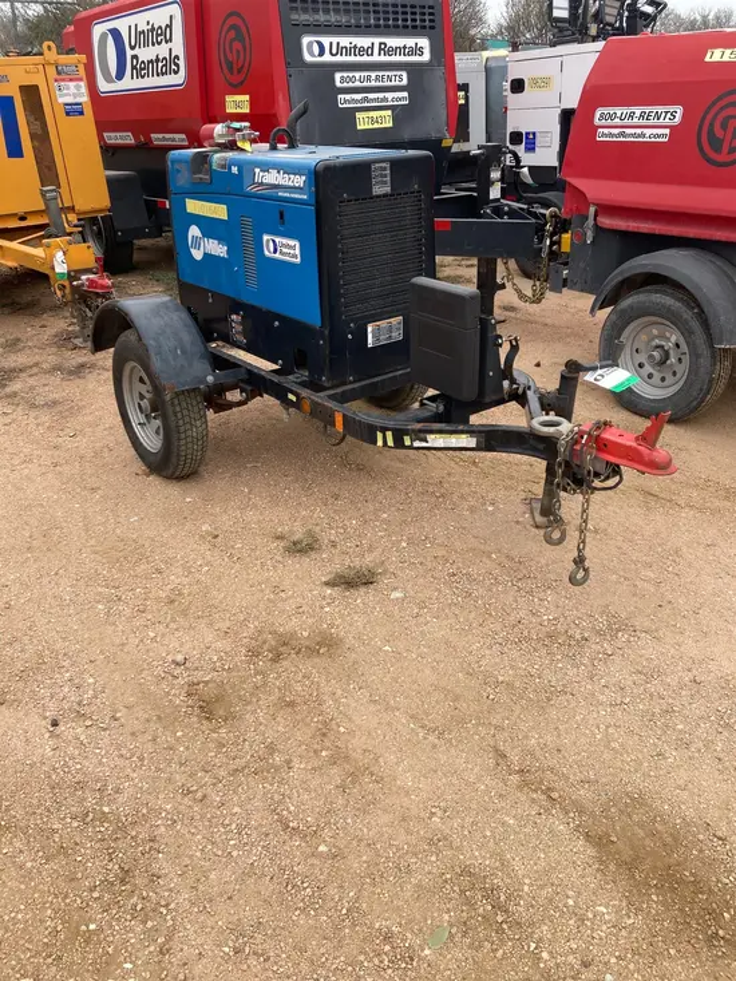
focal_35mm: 28
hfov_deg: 49.8
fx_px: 794
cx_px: 368
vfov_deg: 63.4
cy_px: 490
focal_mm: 3.99
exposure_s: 1/445
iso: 20
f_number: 1.8
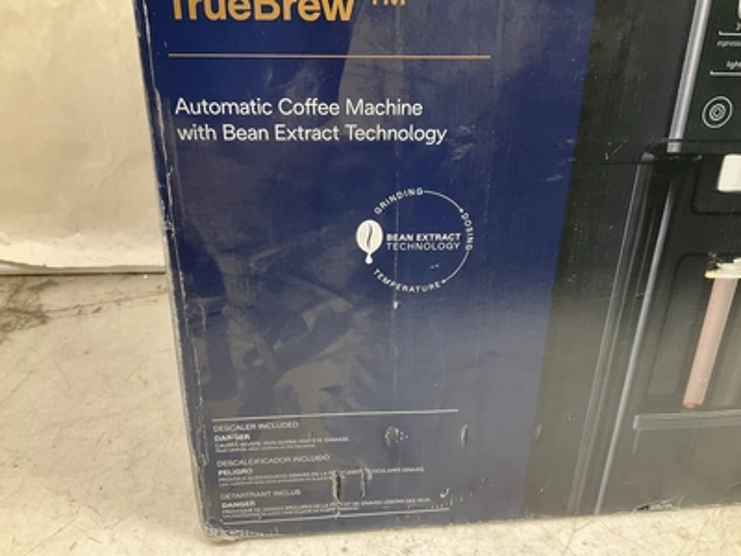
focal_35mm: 29
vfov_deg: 48.2
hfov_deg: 61.7
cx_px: 370
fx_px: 621
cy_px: 278
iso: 80
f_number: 1.8
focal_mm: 3
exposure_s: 1/60
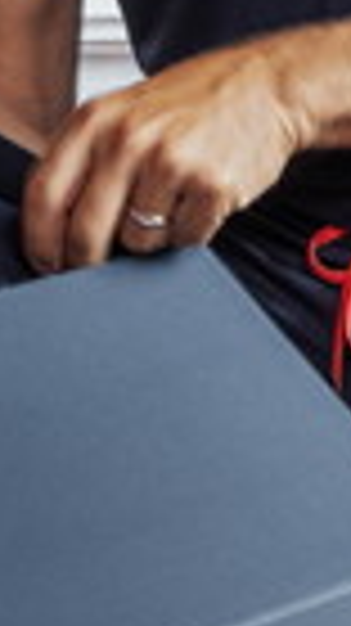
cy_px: -108
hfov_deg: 6.1
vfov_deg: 10.7
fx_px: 3282
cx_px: 279
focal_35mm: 198
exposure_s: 1/15
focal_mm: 35
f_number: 5
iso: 400
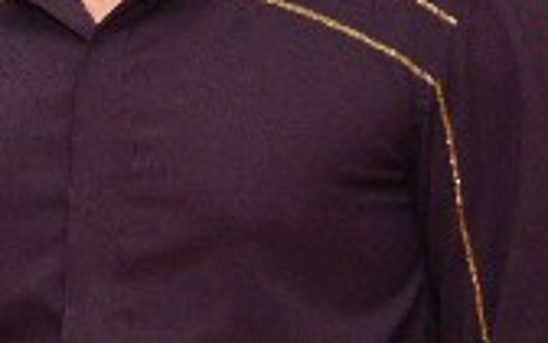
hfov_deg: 8.0
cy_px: 385
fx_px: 3481
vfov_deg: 5.6
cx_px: -939
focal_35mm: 233
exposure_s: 1/125
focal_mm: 25
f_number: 5
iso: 1250
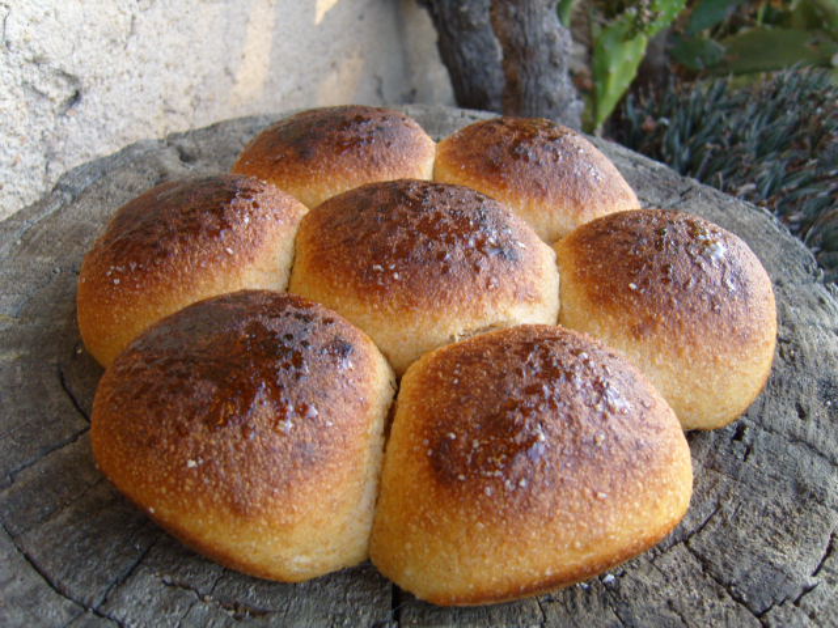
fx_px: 847
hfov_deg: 52.6
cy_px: 314
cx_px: 419
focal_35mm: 35
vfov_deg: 40.7
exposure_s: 1/60
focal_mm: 7.4
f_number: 2.8
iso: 80
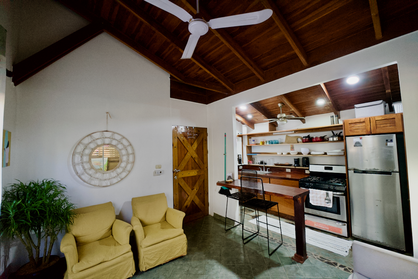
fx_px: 163
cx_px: 209
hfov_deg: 104.2
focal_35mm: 14
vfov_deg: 81.2
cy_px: 140
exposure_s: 1/160
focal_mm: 14
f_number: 2.8
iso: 2500
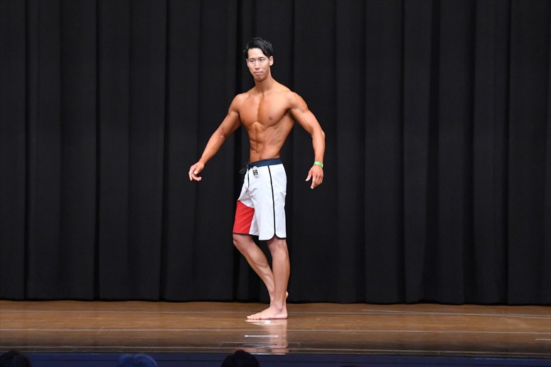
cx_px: 276
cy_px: 184
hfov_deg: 10.2
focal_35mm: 202
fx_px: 3090
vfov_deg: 6.8
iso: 8000
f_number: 5.6
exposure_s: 1/400
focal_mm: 135
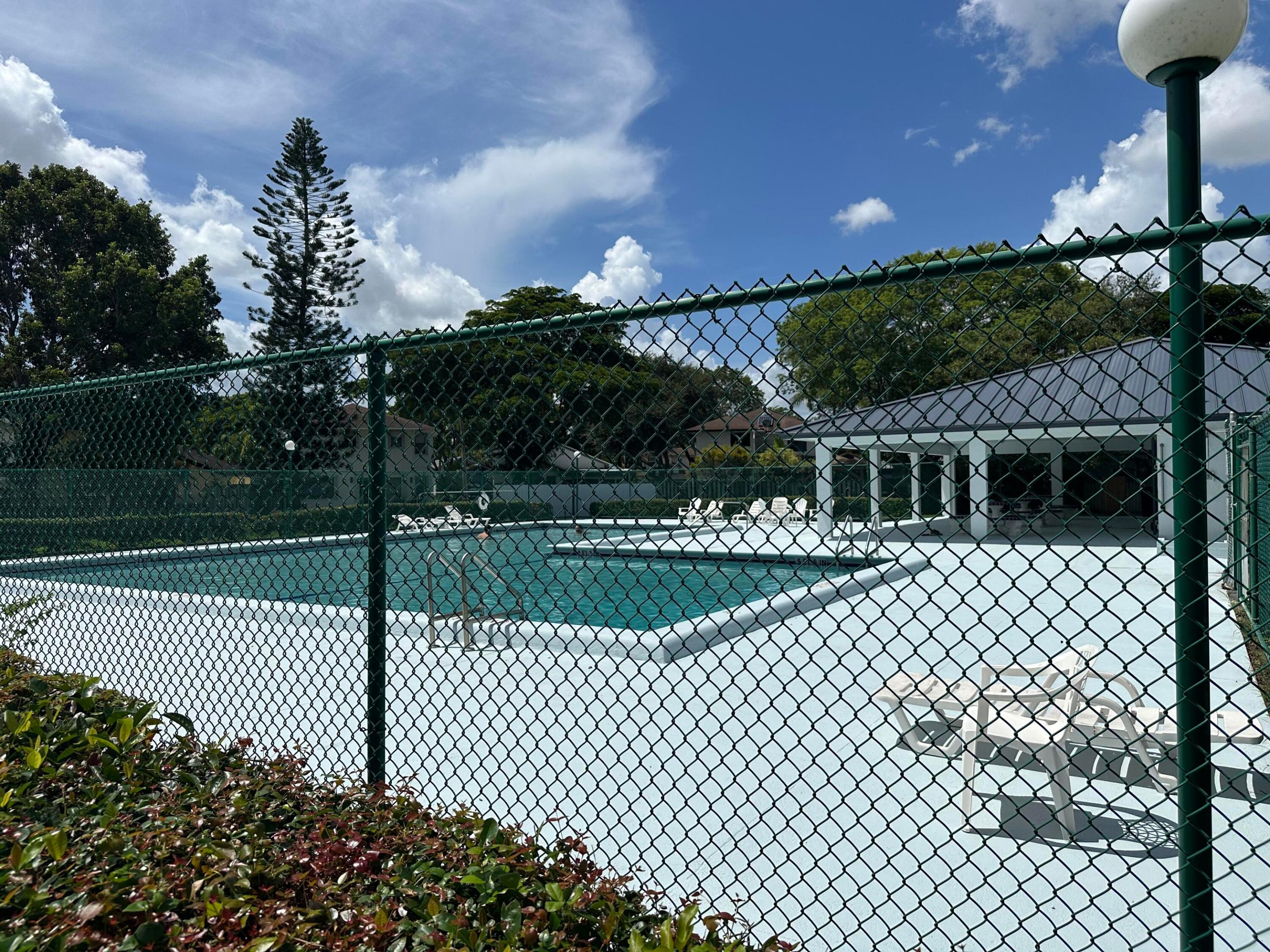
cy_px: 476
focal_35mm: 24
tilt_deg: +0.1
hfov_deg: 71.6
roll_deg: +0.6
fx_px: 881
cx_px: 635
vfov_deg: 56.8
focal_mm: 6.86
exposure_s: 1/13699
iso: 80
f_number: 1.78
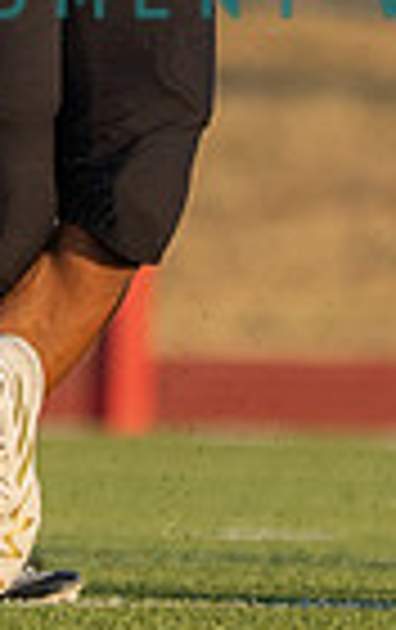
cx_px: -166
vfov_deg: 1.0
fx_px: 37025
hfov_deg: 0.6
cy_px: -61
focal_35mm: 2153
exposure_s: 1/1250
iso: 400
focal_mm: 400
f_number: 5.6
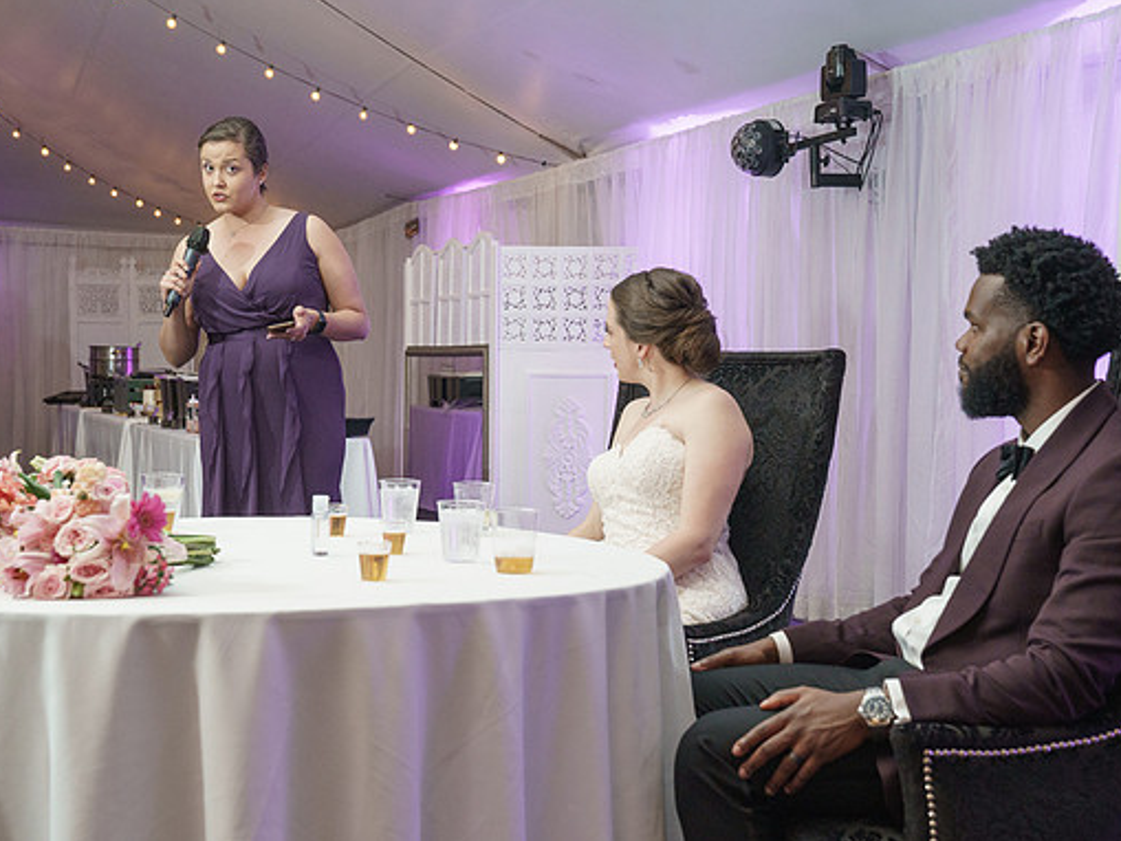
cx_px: 588
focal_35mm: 53
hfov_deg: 36.2
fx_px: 1717
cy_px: 439
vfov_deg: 27.5
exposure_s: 1/100
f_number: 5.6
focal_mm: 46
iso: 2000
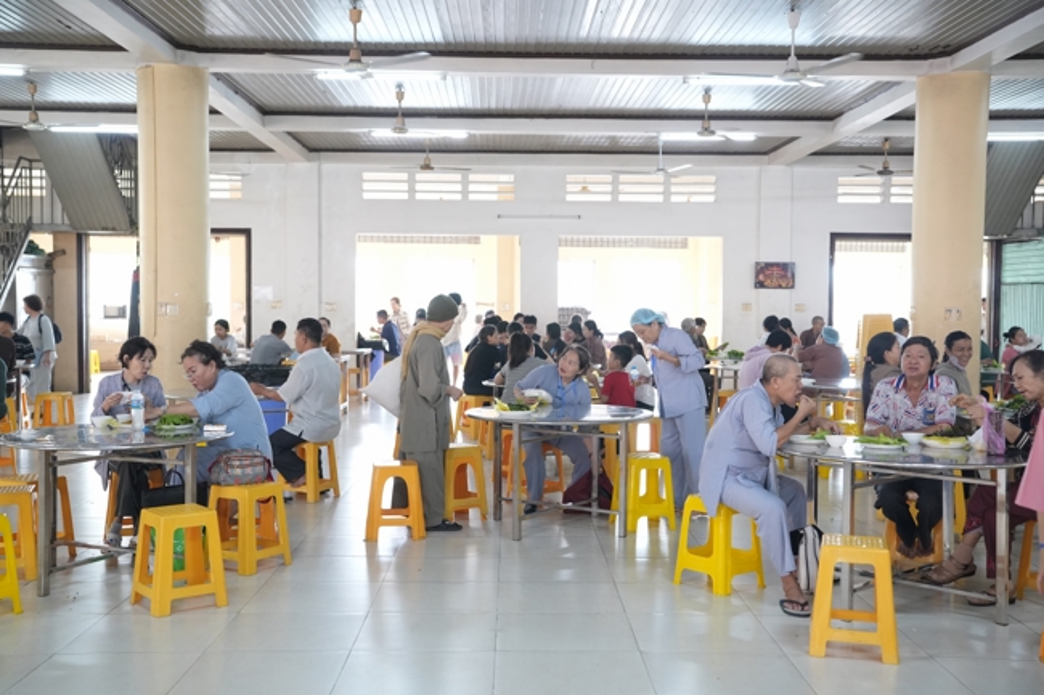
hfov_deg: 47.4
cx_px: 522
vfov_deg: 32.6
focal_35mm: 41
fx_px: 1189
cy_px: 348
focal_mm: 41
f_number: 2.8
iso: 2500
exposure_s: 1/200
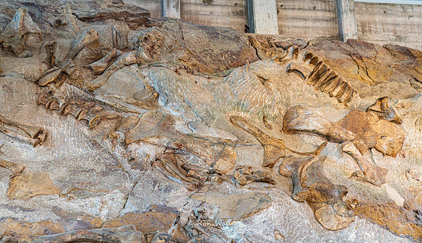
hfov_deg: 28.8
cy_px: 103
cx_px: 211
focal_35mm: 73
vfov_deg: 16.9
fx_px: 820
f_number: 4
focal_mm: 70
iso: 1600
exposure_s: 1/160
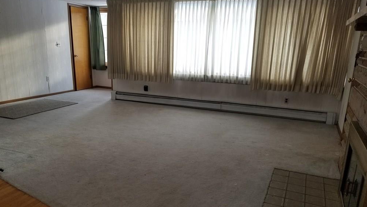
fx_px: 282
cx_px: 181
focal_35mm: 29
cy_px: 131
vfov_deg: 39.9
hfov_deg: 66.1
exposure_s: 1/120
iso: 100
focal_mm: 4.25
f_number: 1.7
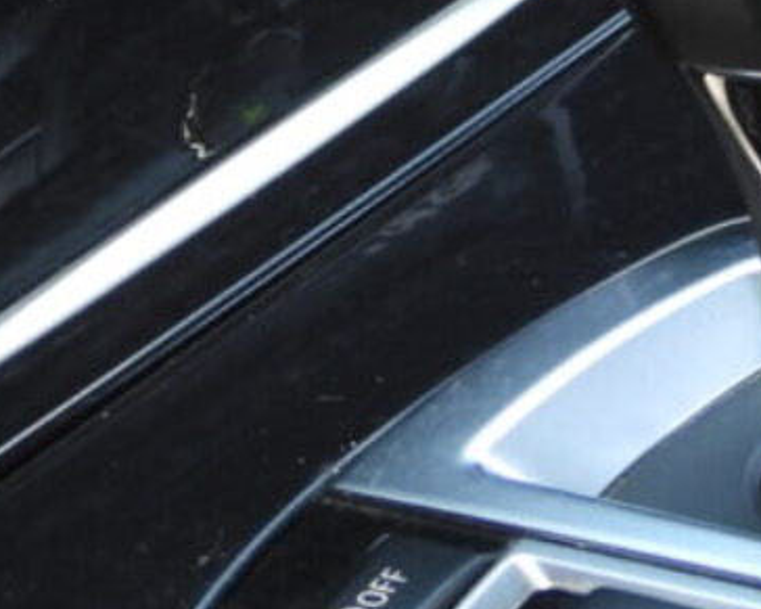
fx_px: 9389
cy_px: -42
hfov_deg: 4.6
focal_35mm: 417
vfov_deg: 3.7
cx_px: 558
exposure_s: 1/60
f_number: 3.5
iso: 125
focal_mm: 17.5
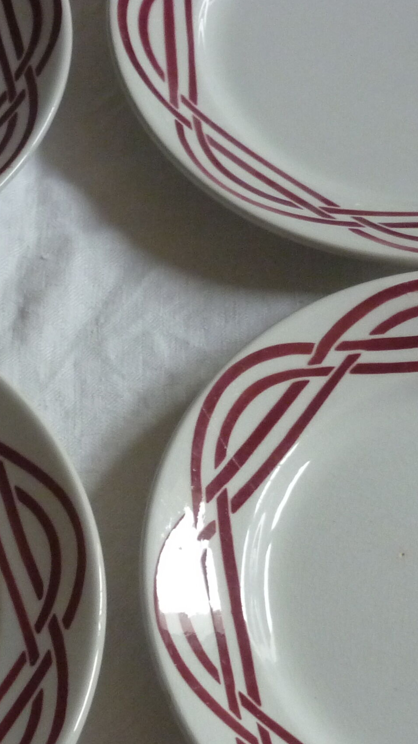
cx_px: 78
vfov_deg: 27.1
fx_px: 1517
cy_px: 580
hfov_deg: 15.6
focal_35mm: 77
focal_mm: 5.5
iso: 250
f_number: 2.8
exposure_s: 1/30
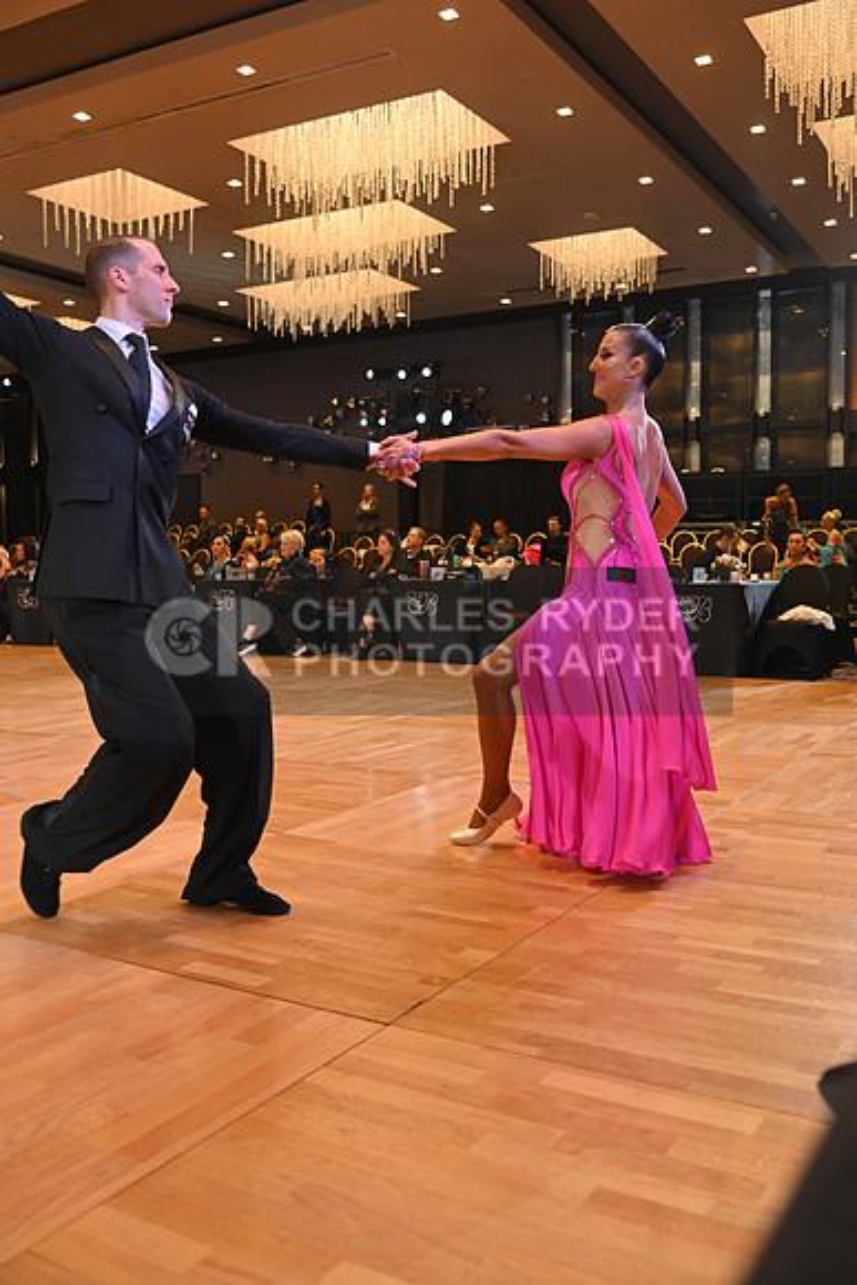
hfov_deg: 41.1
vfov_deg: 58.7
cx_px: 428
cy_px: 642
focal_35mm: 32
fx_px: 1142
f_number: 4
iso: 1600
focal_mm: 32
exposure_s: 1/400
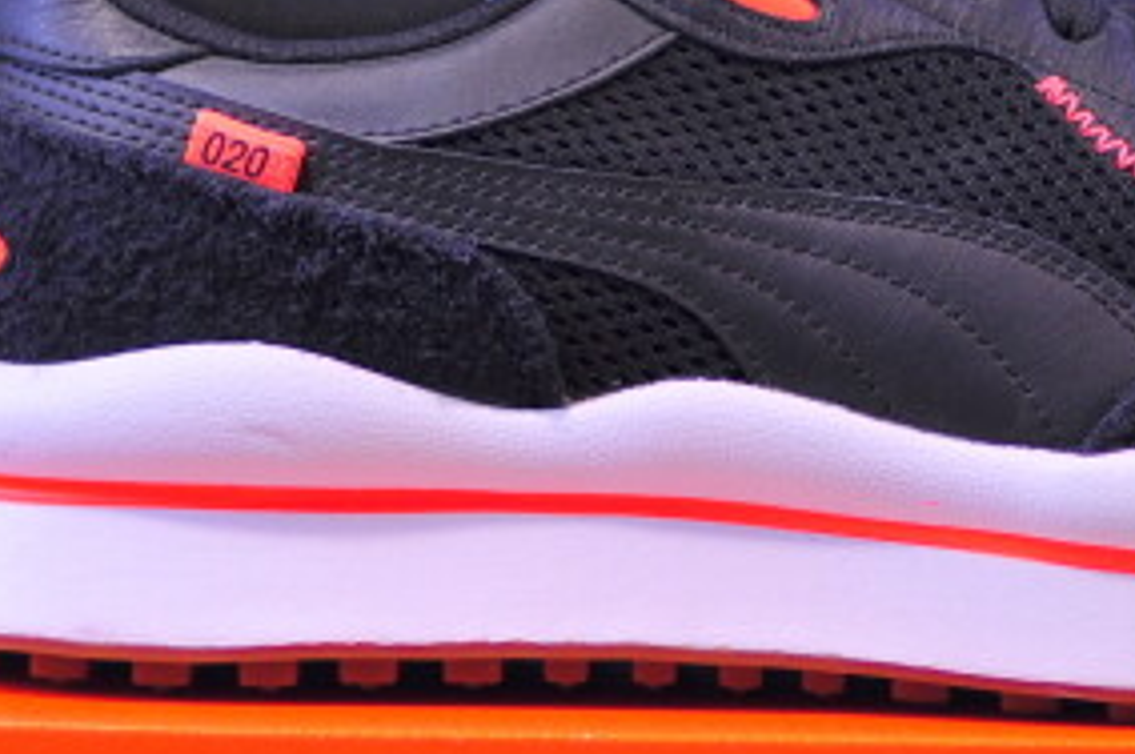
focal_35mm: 212
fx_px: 6676
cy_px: -142
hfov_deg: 9.7
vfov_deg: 6.4
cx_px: 810
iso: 250
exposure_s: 1/320
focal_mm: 50
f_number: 2
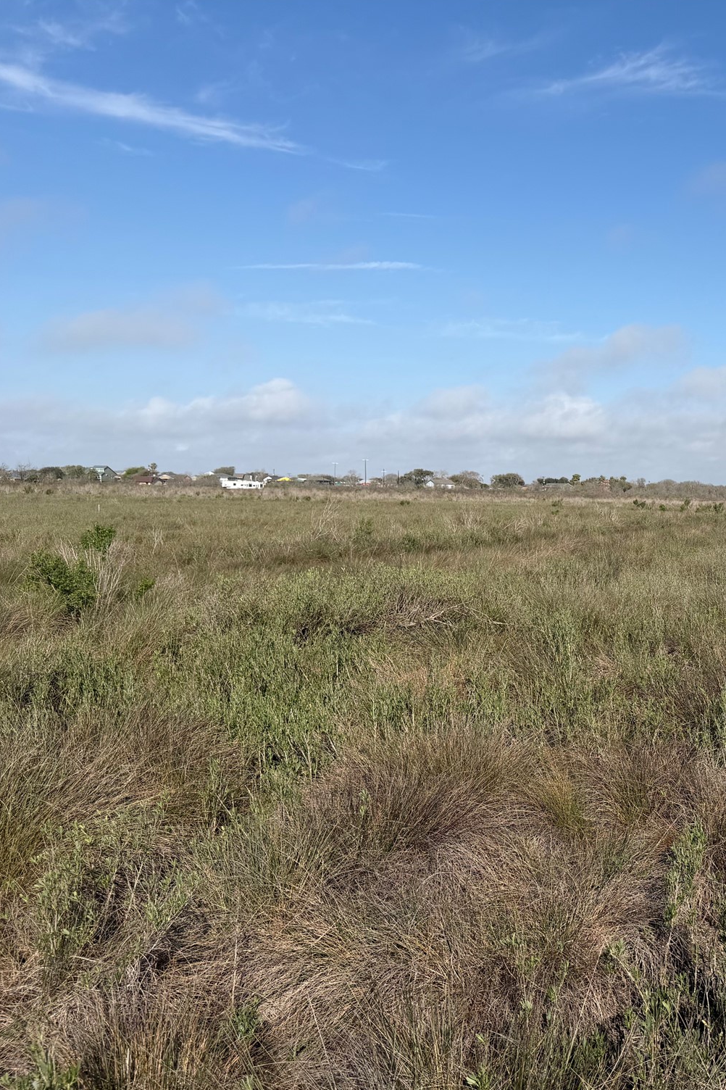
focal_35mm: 34
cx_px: 669
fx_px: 1029
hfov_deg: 36.2
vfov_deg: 55.8
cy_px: 549
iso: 80
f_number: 1.78
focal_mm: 6.76
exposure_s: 1/6711
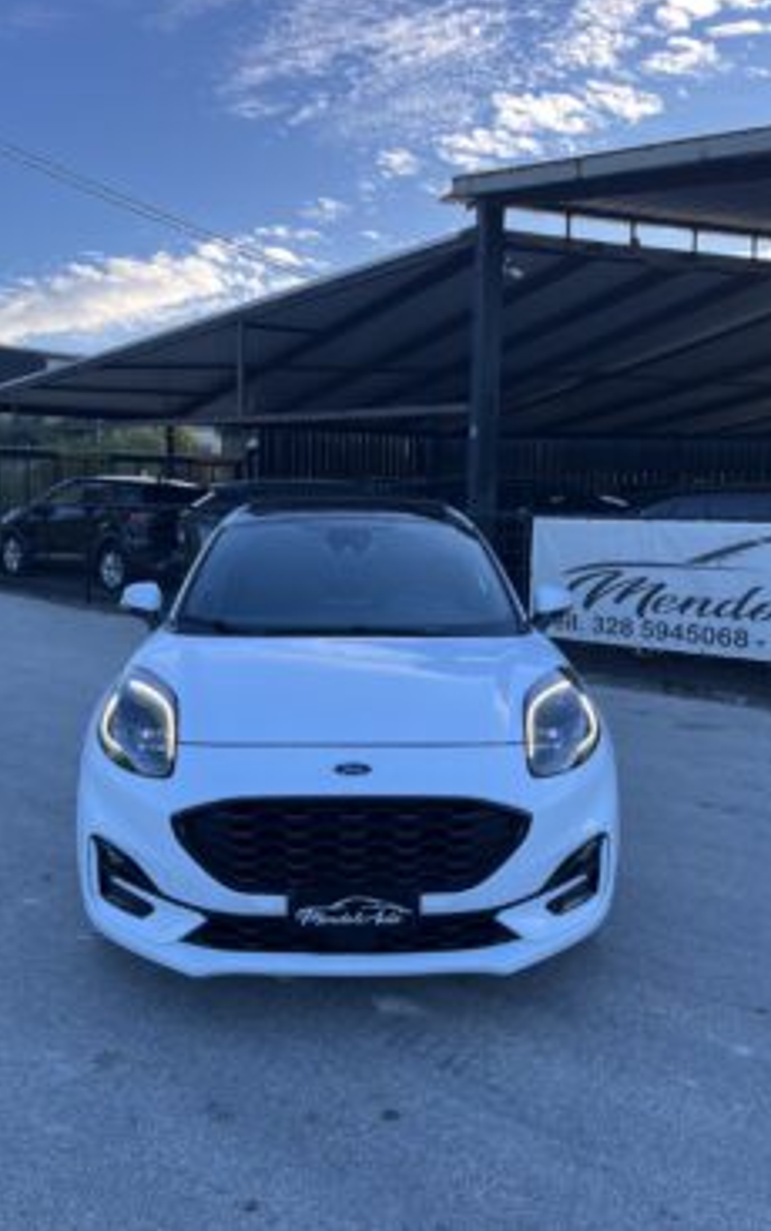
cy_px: 612
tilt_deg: -6.3
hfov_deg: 44.6
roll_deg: -0.3
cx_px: 359
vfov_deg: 66.4
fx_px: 940
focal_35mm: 28
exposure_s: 1/943
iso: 50
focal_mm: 5.1
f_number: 1.6
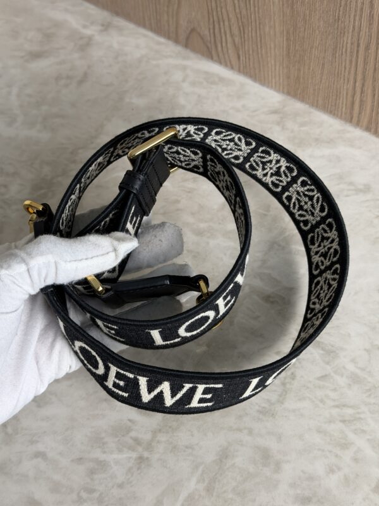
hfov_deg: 30.3
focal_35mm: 48
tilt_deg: -53.3
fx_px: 701
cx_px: 190
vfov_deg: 39.7
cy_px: 253
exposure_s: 1/60
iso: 64
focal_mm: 6.76
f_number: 1.78
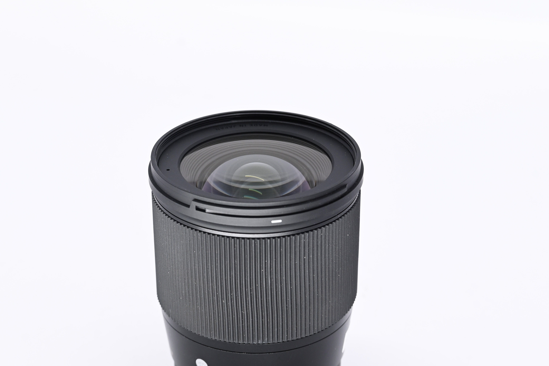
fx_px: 1235
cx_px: 274
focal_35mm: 81
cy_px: 183
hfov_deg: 25.1
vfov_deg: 16.9
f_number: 9
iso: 500
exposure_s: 1/160
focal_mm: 54
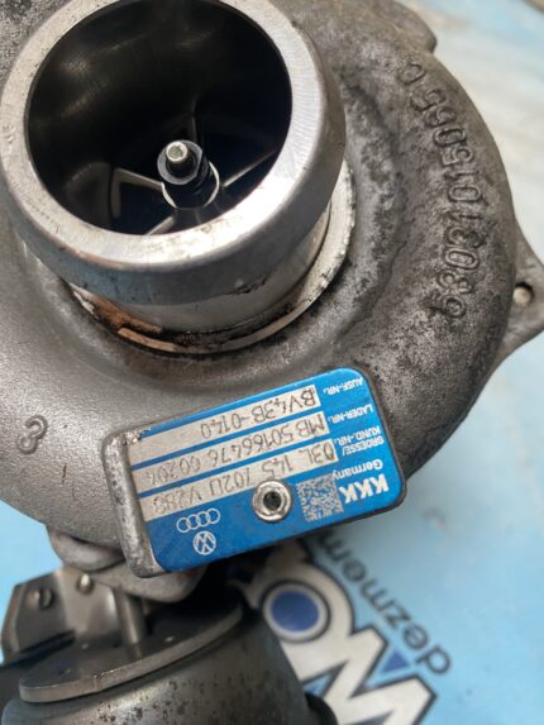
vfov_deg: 69.4
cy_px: 362
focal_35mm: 25
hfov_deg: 54.9
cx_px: 272
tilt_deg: -45.3
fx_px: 524
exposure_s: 1/60
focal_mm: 4.25
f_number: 1.8
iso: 160
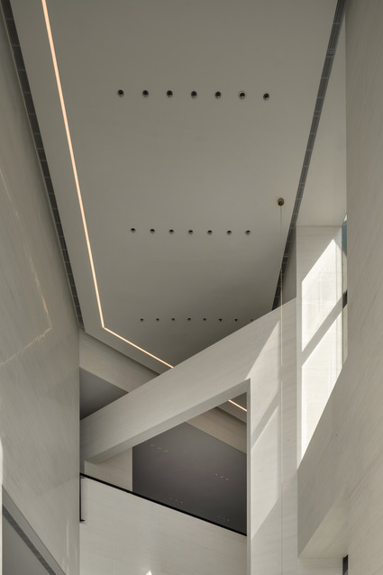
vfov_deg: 56.5
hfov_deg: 43.3
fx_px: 479
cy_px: 475
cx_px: 147
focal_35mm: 30
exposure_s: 1/320
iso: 160
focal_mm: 17
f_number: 10
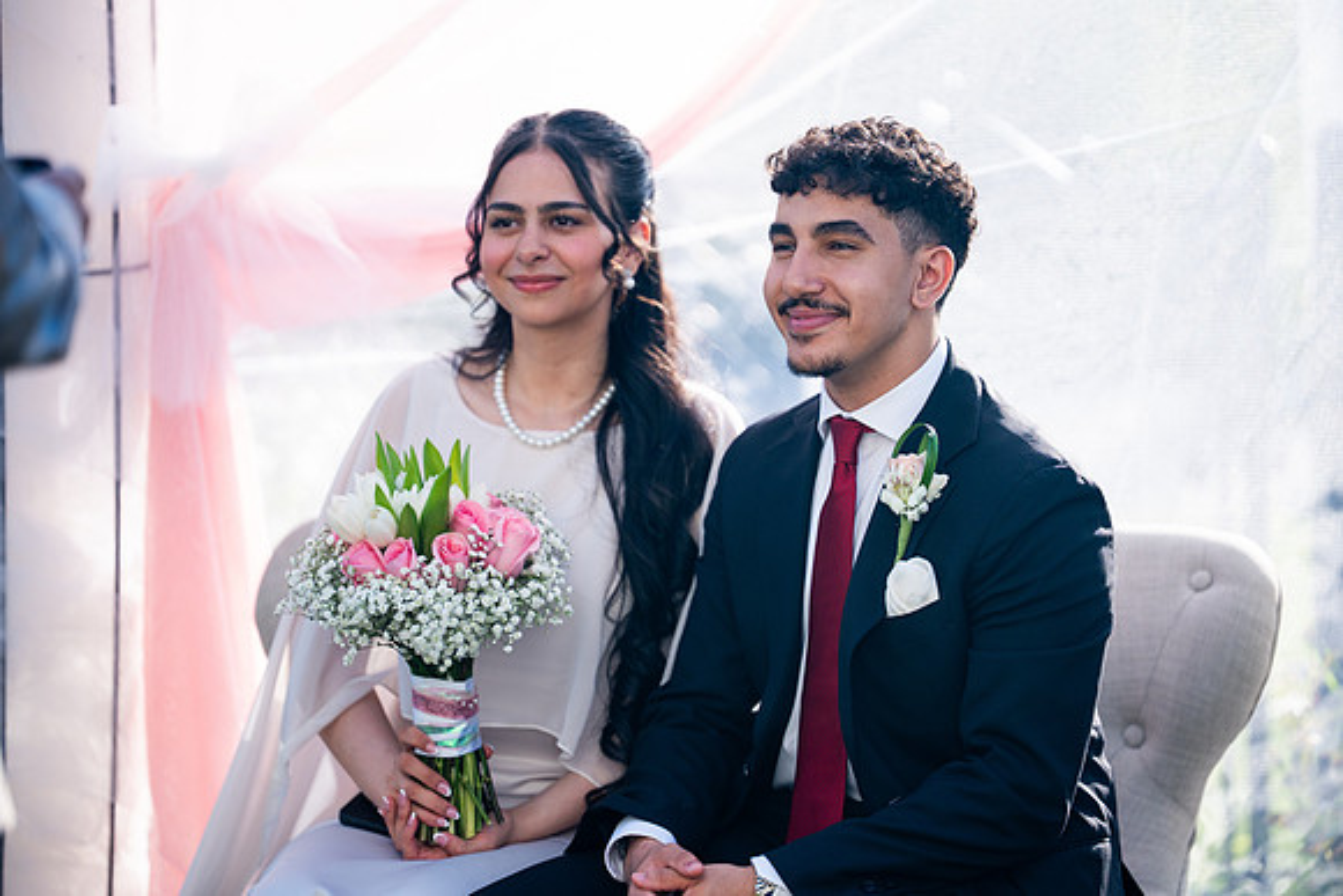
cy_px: 448
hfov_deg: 13.7
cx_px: 672
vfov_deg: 9.2
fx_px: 5597
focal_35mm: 150
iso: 320
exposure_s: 1/2500
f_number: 2
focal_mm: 150
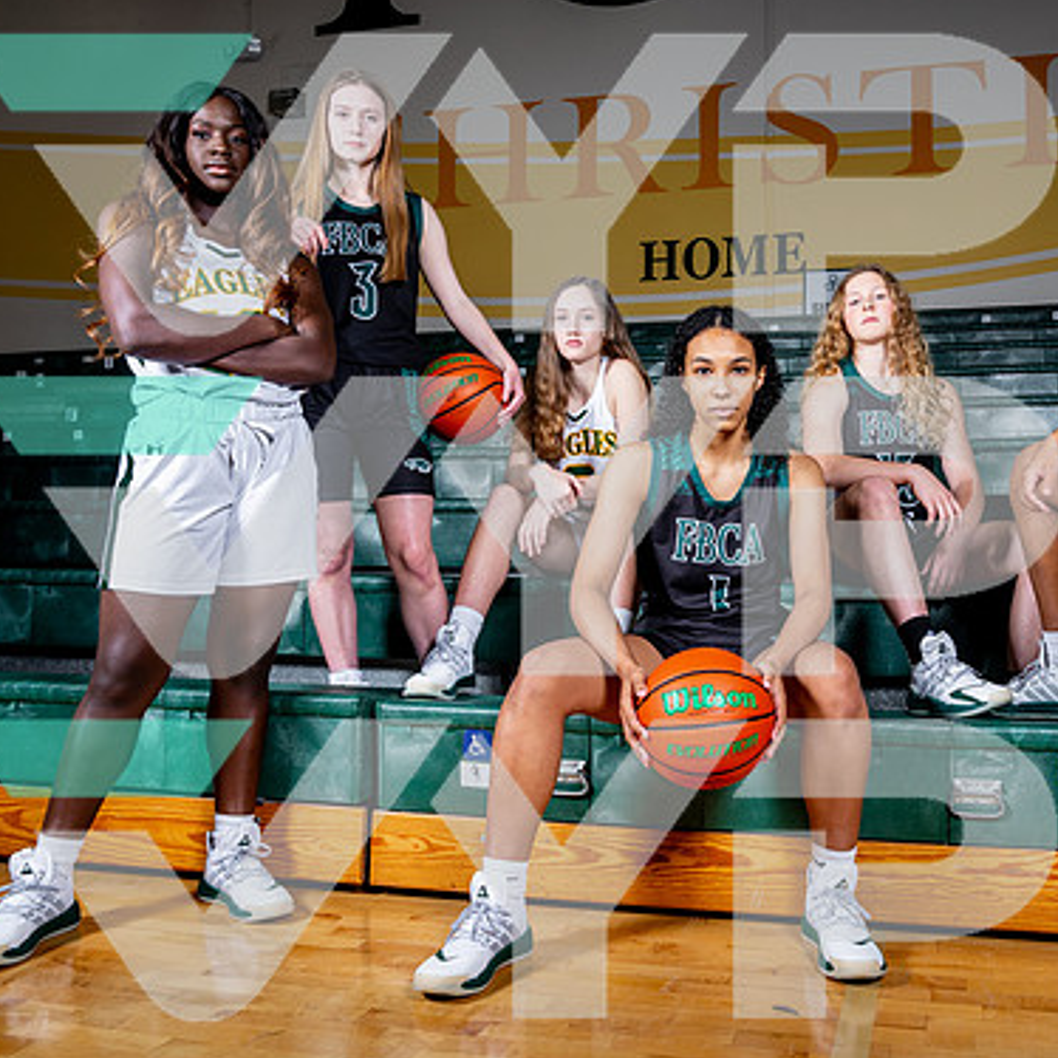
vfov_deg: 49.7
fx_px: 1141
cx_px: 687
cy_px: 528
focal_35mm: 33
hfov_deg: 49.1
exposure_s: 1/125
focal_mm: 25
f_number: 8
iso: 100
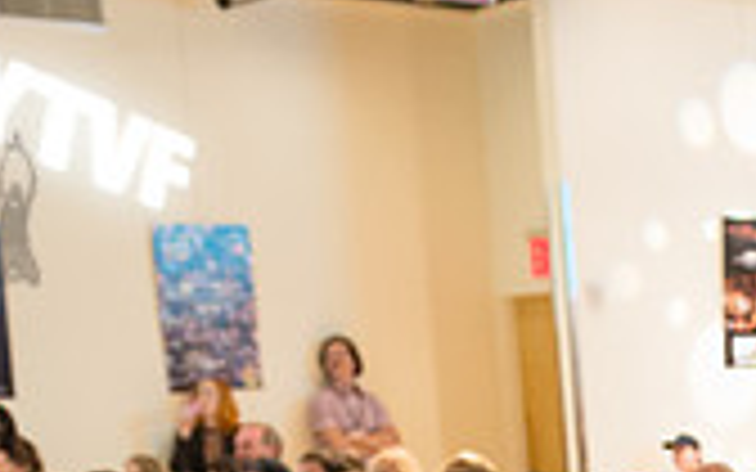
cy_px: 861
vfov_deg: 11.8
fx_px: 2102
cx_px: 882
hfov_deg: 19.3
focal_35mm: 102
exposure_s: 1/40
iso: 2500
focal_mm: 29
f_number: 4
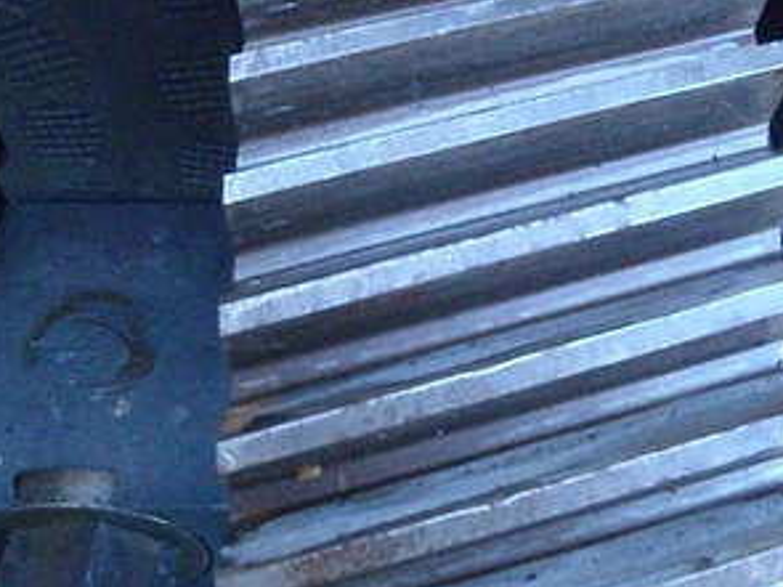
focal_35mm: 38
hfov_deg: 48.9
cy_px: 247
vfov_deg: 37.6
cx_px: 430
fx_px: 859
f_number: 3.9
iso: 2000
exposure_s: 1/125
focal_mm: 5
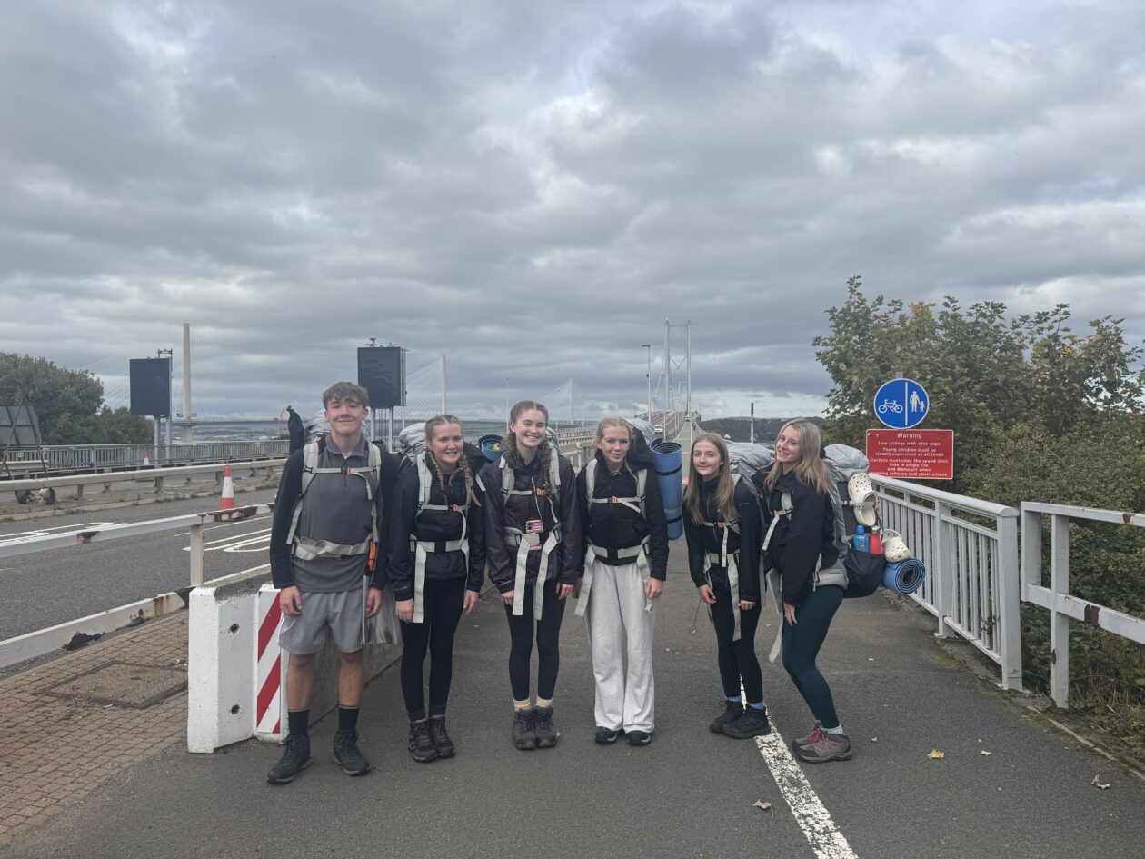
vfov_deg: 56.8
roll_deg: +0.4
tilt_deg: +0.7
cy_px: 430
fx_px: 794
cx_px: 572
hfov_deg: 71.6
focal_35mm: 24
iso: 80
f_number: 1.78
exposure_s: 1/4049
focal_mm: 6.76
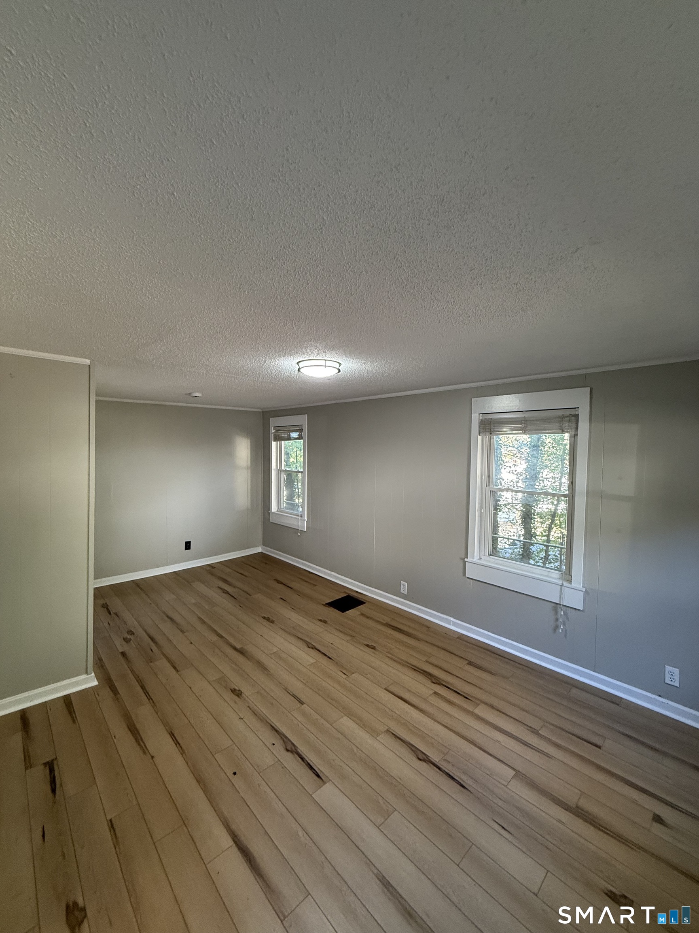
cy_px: 466
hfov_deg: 85.7
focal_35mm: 14
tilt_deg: -1.9
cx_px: 350
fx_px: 377
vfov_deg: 102.1
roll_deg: -1.7
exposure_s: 1/120
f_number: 2.2
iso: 400
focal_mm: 2.22
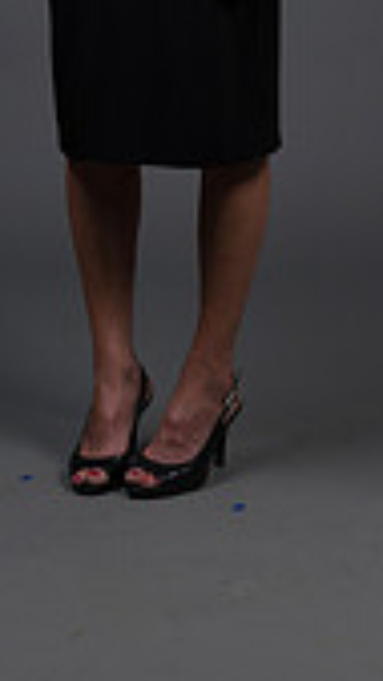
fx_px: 4028
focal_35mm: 223
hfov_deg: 5.4
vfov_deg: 9.5
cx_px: 145
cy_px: -165
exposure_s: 1/250
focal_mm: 80
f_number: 5.6
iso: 160
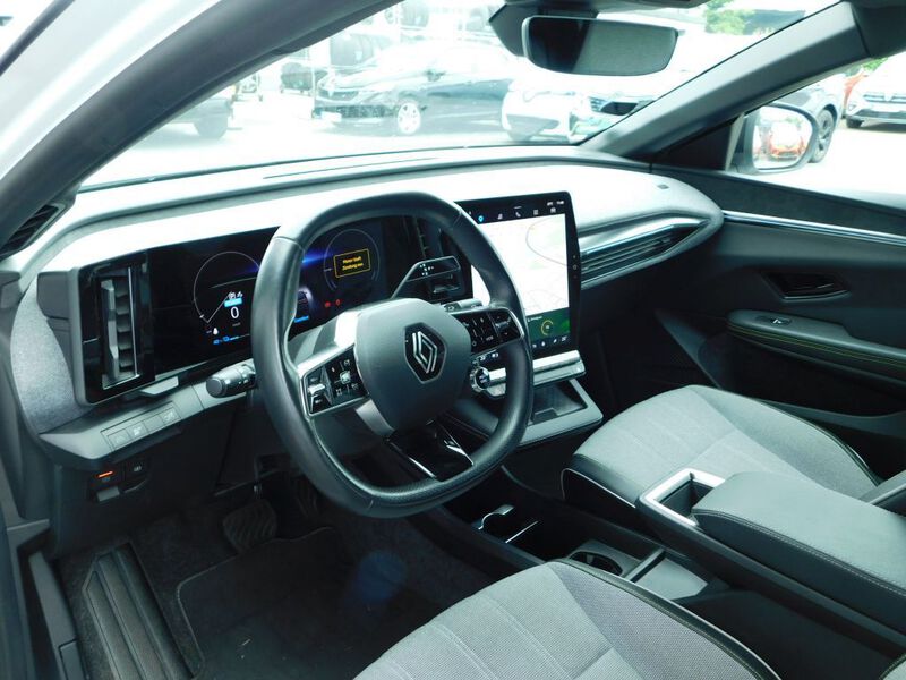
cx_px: 453
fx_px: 733
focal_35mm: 28
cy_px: 340
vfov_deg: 49.7
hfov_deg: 63.4
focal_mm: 4.9
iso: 125
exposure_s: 1/50
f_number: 3.2
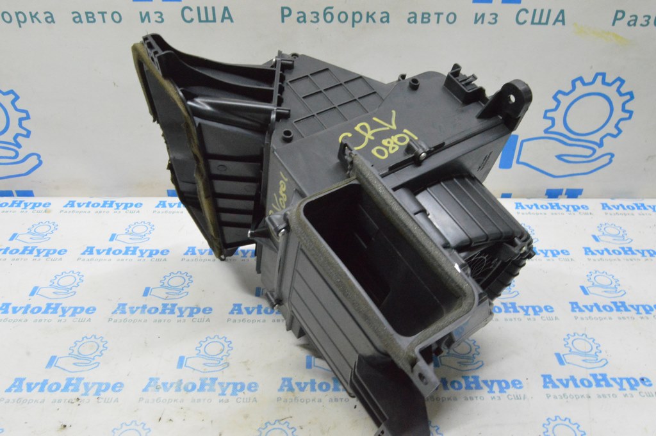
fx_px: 546
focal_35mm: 30
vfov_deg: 43.5
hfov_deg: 62.0
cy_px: 218
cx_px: 328
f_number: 20
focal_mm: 20
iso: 6400
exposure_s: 1/15
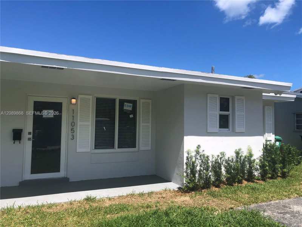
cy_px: 114
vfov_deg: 49.7
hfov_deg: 63.4
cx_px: 151
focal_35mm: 28
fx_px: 244
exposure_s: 1/1736
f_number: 1.8
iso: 20
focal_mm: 4
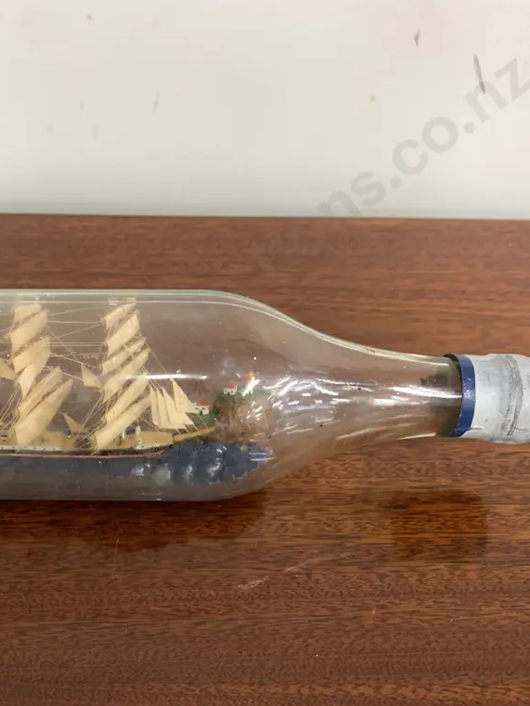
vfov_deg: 52.6
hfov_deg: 39.8
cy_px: 355
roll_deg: +0.0
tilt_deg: -40.5
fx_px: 714
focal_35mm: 35
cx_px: 145
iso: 125
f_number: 1.8
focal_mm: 4.25
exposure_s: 1/50
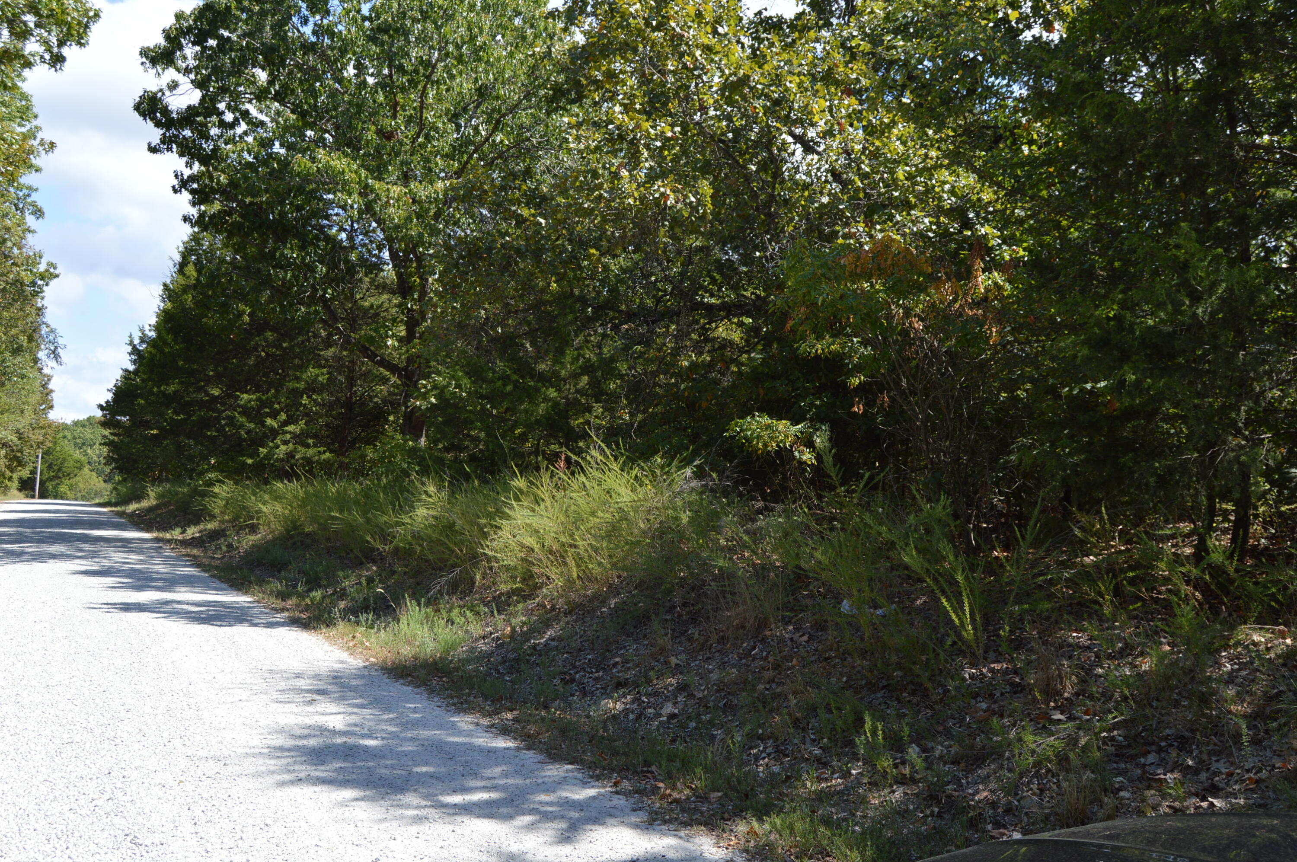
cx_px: 648
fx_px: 1080
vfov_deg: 43.5
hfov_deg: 62.0
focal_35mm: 30
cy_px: 431
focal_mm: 20
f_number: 7.1
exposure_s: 1/200
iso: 100
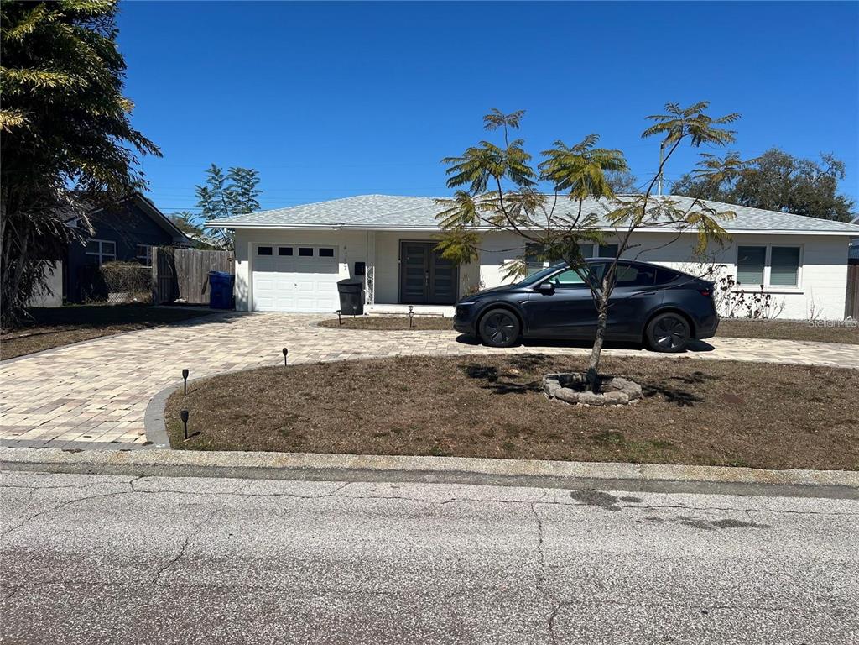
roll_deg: -1.2
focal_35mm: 26
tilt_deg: -5.3
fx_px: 645
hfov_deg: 67.3
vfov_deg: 53.1
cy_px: 322
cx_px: 430
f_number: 1.5
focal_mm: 5.7
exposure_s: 1/6579
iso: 50
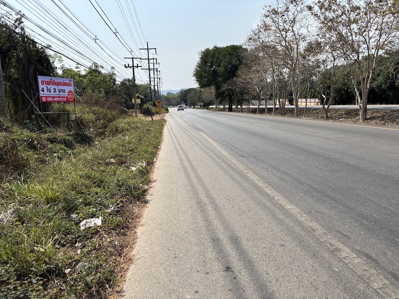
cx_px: 200
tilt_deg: -8.4
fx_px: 300
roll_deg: +3.3
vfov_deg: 53.1
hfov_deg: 67.3
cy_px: 150
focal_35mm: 26
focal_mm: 5.96
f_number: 1.6
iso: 50
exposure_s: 1/3650
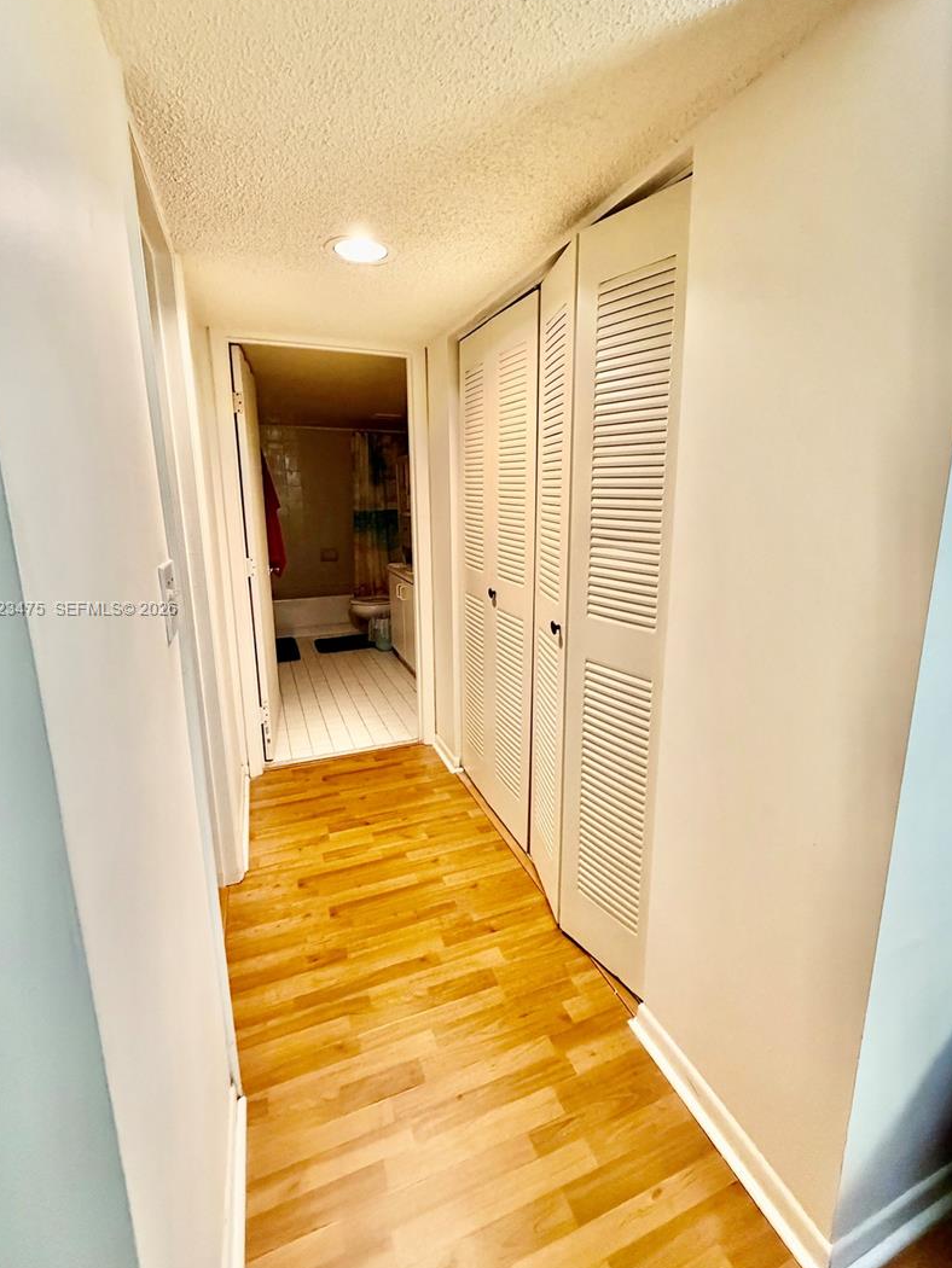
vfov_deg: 94.4
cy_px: 610
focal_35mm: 16
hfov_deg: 78.1
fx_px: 586
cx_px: 497
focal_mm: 2.22
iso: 640
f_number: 2.2
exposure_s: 1/60
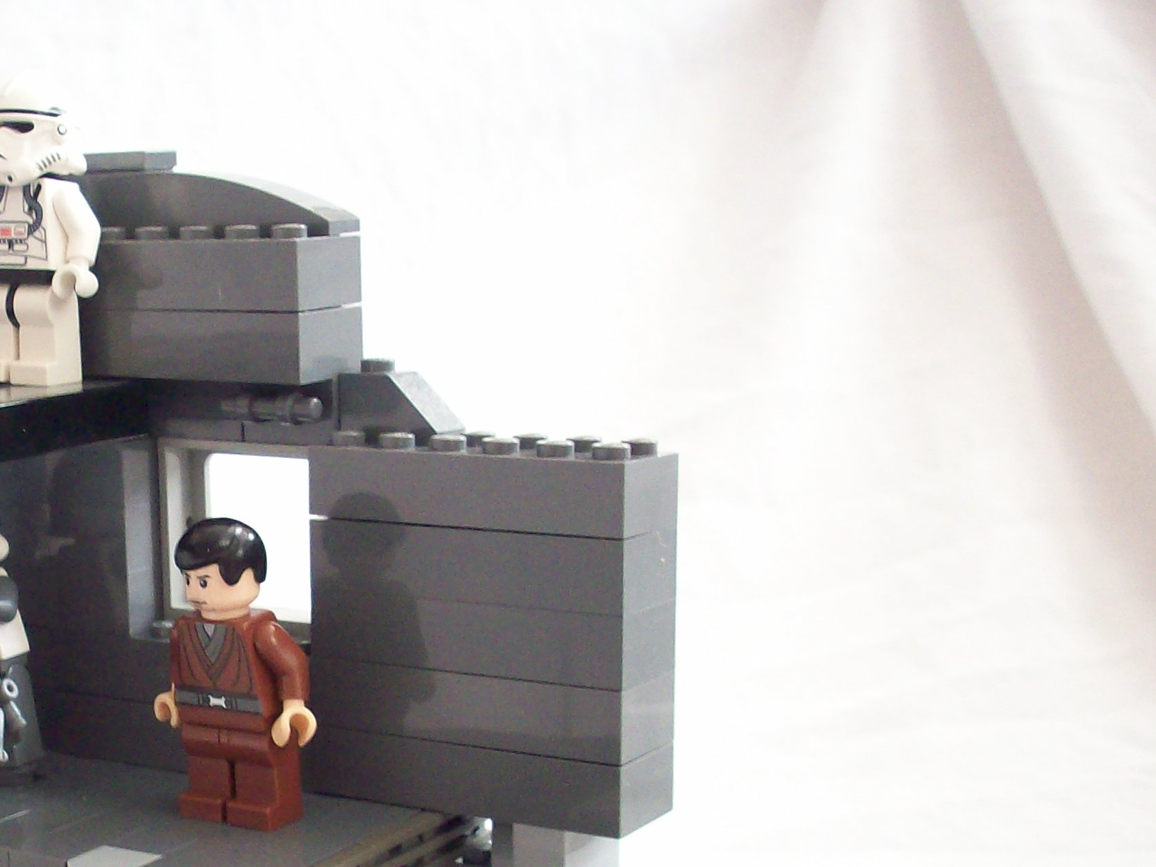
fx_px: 2237
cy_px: 689
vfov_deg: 21.7
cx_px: 139
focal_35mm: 67
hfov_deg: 28.0
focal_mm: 6.2
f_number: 2.8
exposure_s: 1/10.7
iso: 160
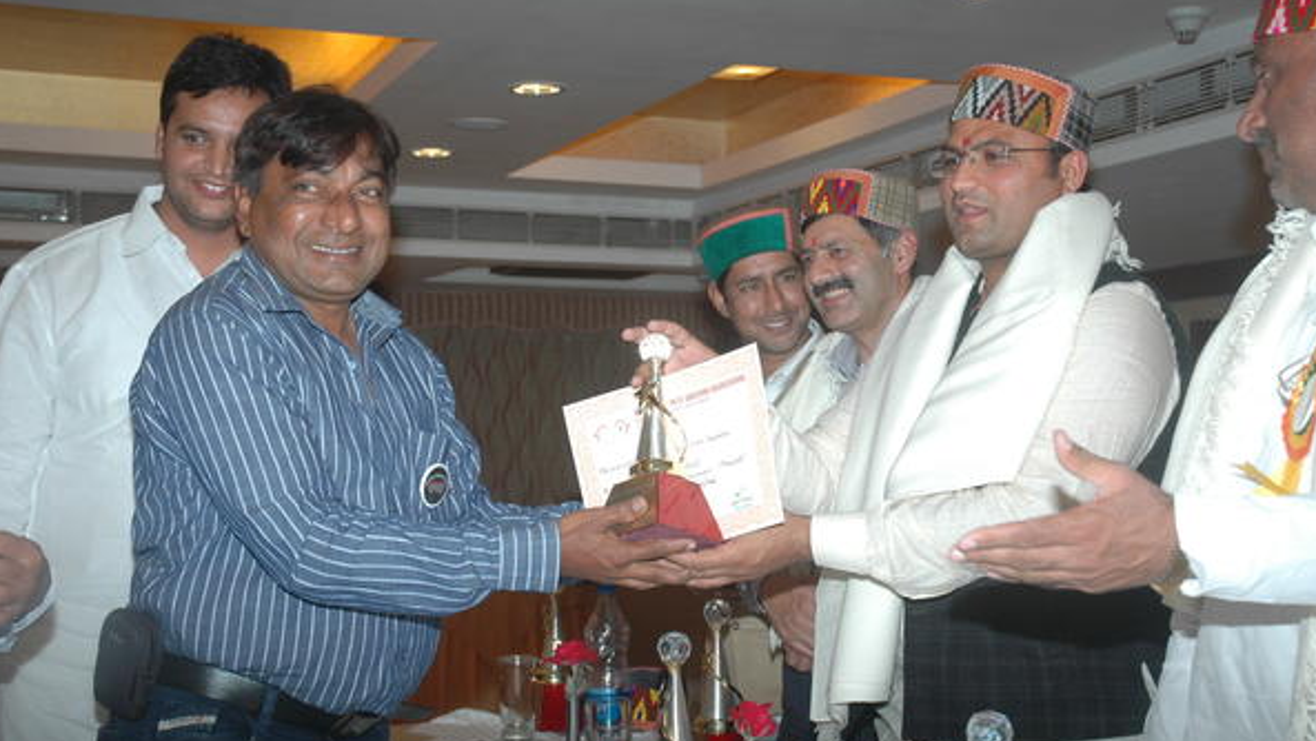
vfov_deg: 22.2
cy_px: 416
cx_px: 659
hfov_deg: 38.5
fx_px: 1885
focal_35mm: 54
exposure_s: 1/60
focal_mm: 34
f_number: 4.2
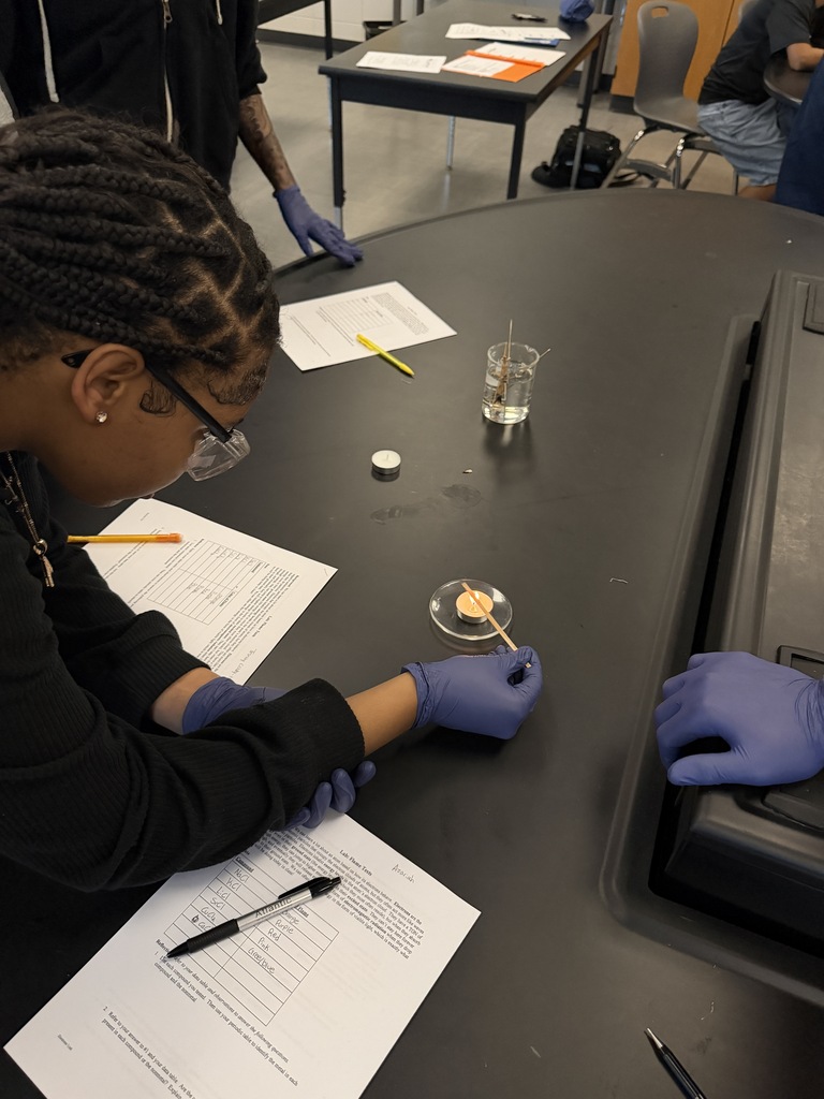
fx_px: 762
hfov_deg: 56.8
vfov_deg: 71.6
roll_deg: -3.1
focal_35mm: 24
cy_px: 550
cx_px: 412
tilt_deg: -42.5
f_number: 1.78
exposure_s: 1/30
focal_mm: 6.76
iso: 1000
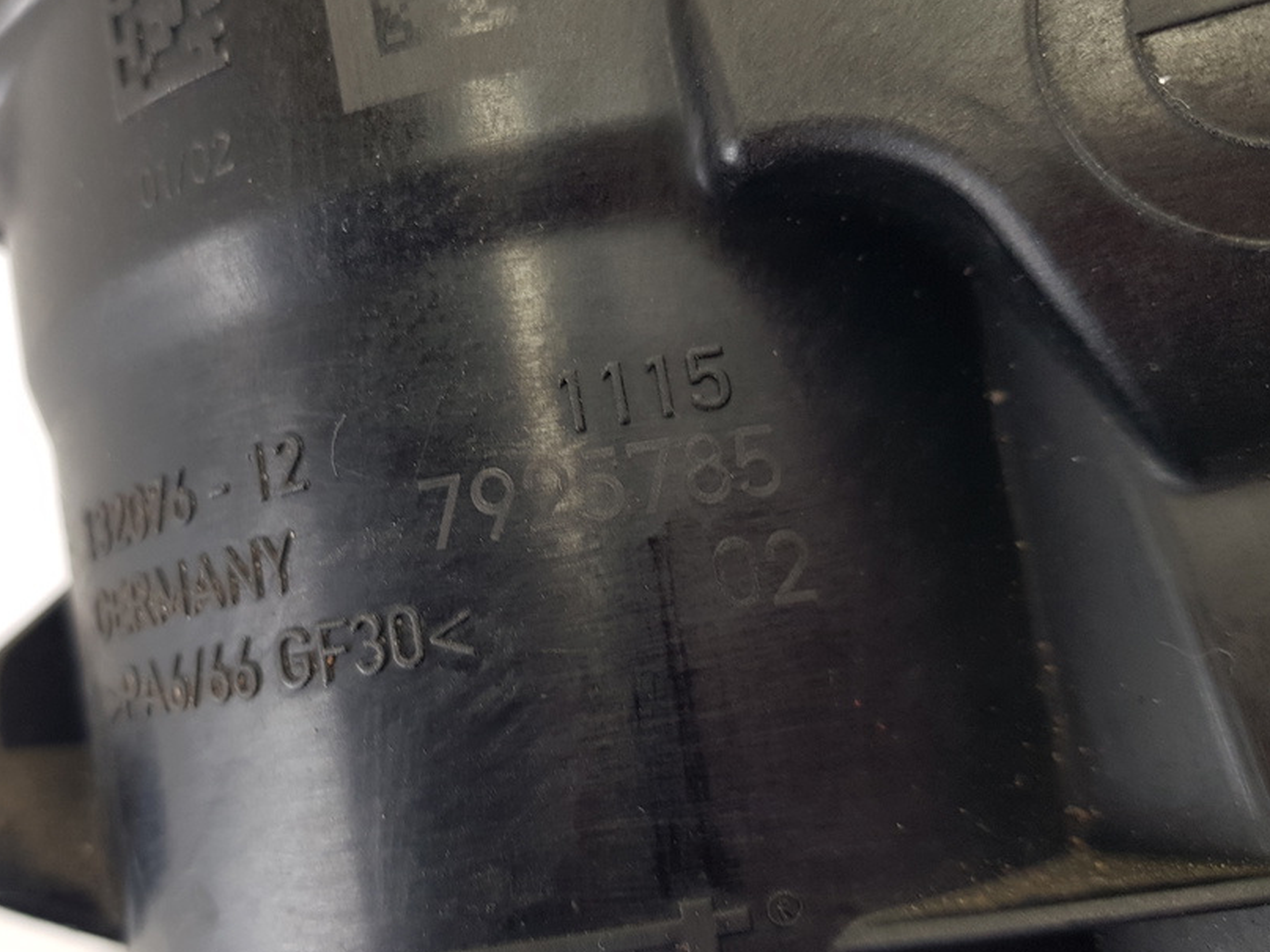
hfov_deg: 55.0
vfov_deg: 42.9
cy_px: 521
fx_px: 1211
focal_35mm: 33
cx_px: 511
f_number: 1.7
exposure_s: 1/50
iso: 50
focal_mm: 4.2
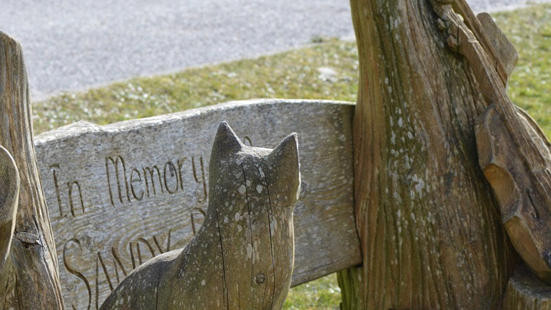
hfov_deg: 12.4
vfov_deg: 7.0
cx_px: 316
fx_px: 2528
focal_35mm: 173
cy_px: 209
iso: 100
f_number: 6.3
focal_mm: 55
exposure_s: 1/160
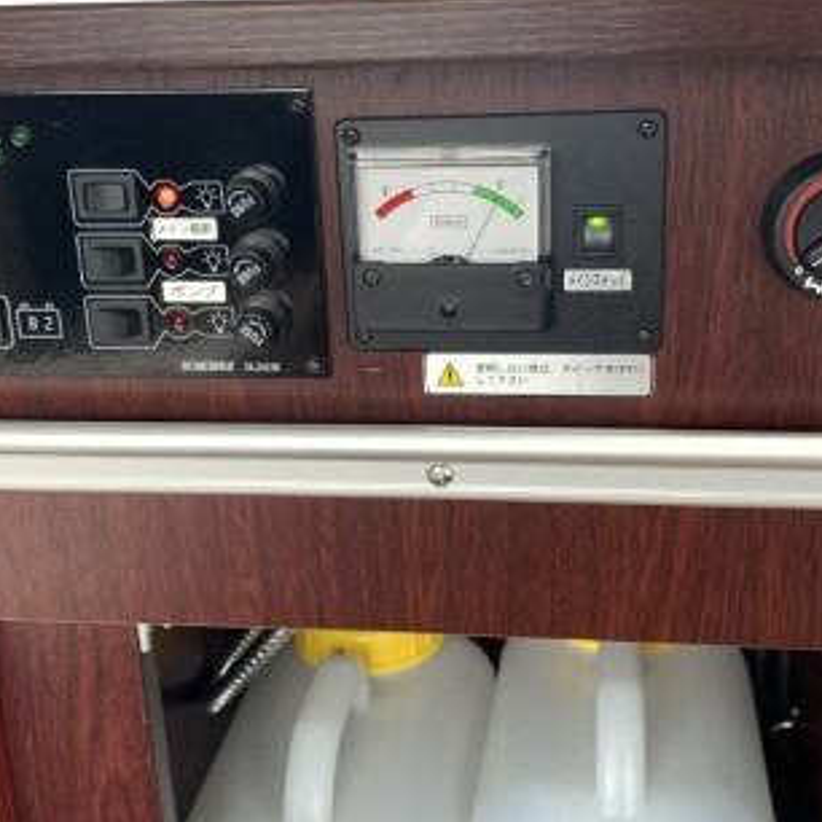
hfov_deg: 35.4
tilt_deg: -18.6
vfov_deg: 35.2
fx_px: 1290
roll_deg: +2.0
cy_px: 333
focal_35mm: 48
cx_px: 400
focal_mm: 4.25
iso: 250
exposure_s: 1/60
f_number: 1.8
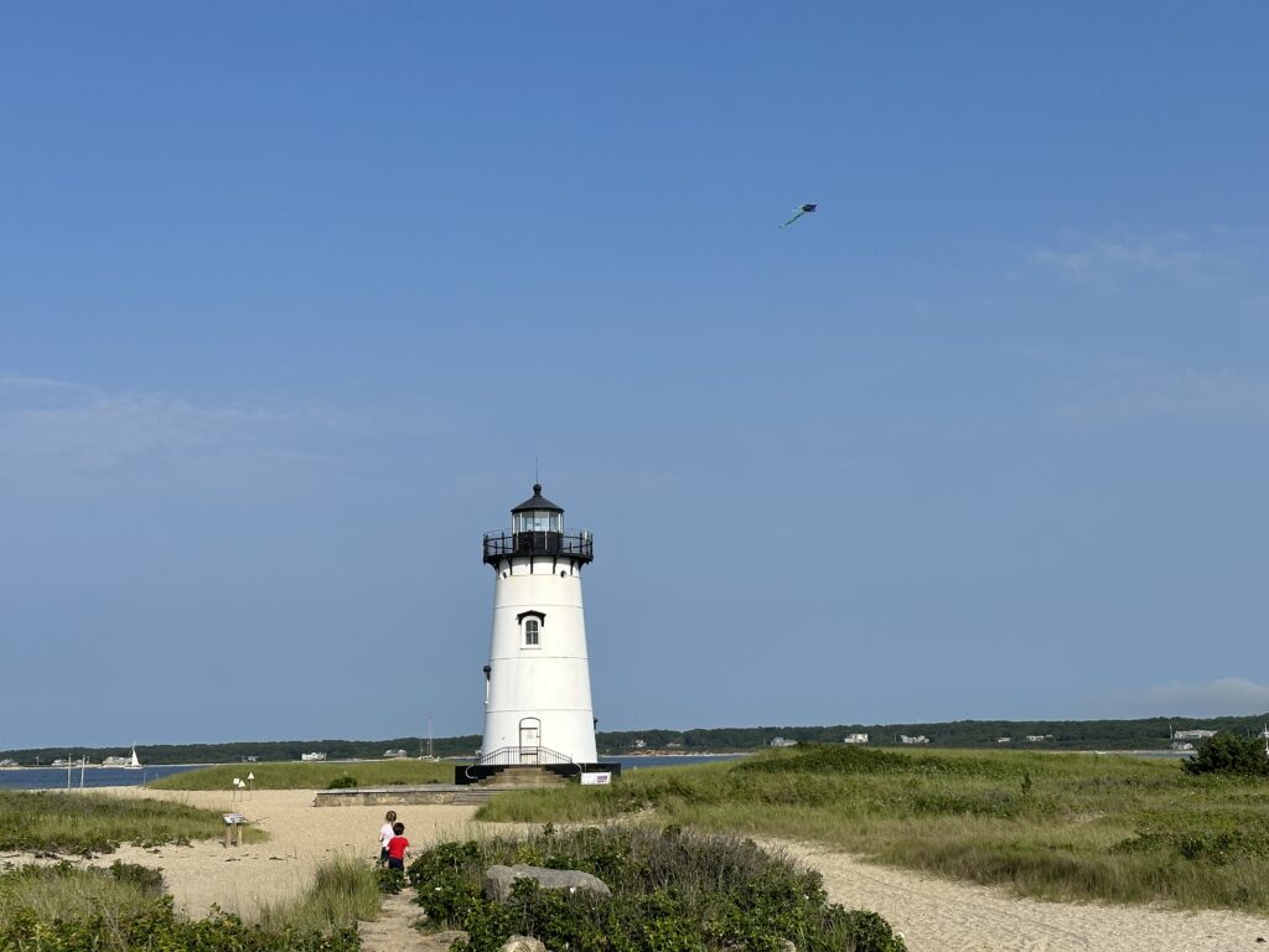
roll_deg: +0.5
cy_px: 476
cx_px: 634
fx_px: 1760
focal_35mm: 48
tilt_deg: +8.1
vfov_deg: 30.3
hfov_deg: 39.7
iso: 64
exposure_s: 1/6623
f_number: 1.78
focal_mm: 6.86
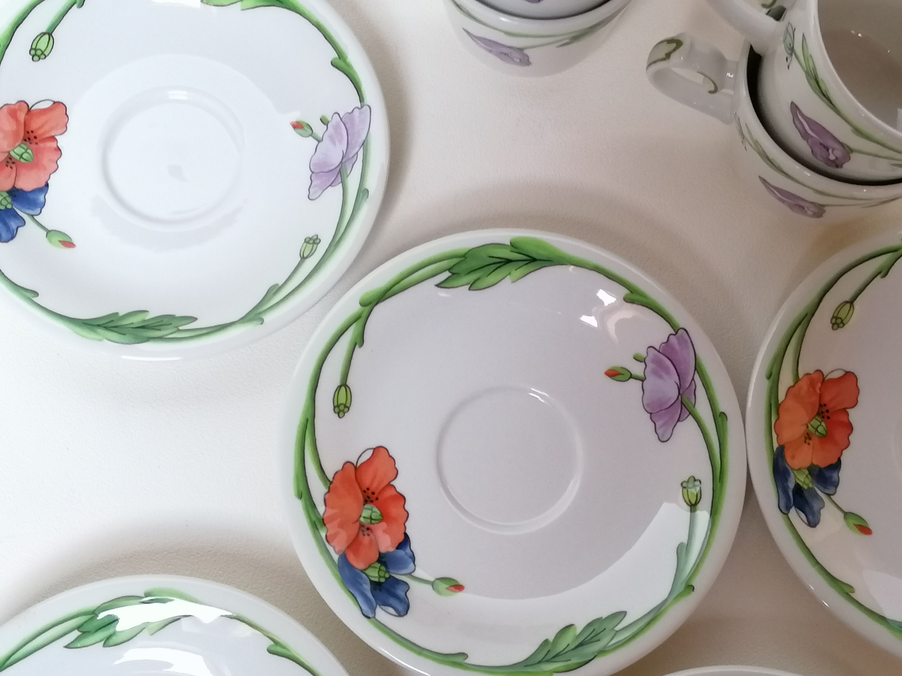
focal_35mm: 54
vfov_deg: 27.0
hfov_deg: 35.5
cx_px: 451
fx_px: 1407
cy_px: 338
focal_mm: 4.75
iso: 320
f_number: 1.8
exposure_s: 1/24
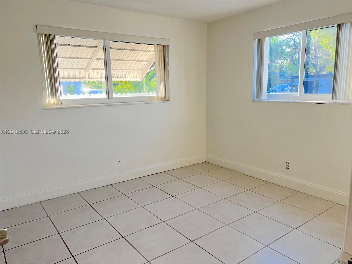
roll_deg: +1.3
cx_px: 176
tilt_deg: -9.6
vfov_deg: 53.1
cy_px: 132
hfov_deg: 67.3
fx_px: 264
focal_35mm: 26
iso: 40
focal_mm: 5.7
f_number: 1.5
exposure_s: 1/176
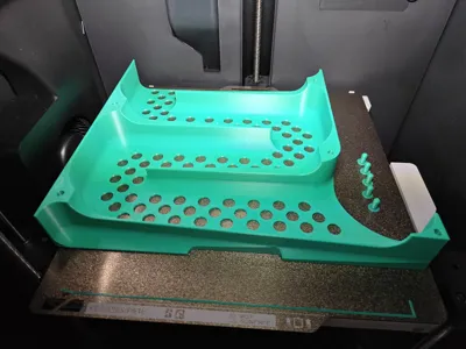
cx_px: 233
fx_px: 310
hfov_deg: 73.9
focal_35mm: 23
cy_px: 174
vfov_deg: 58.9
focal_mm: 5.43
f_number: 1.8
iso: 500
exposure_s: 1/50
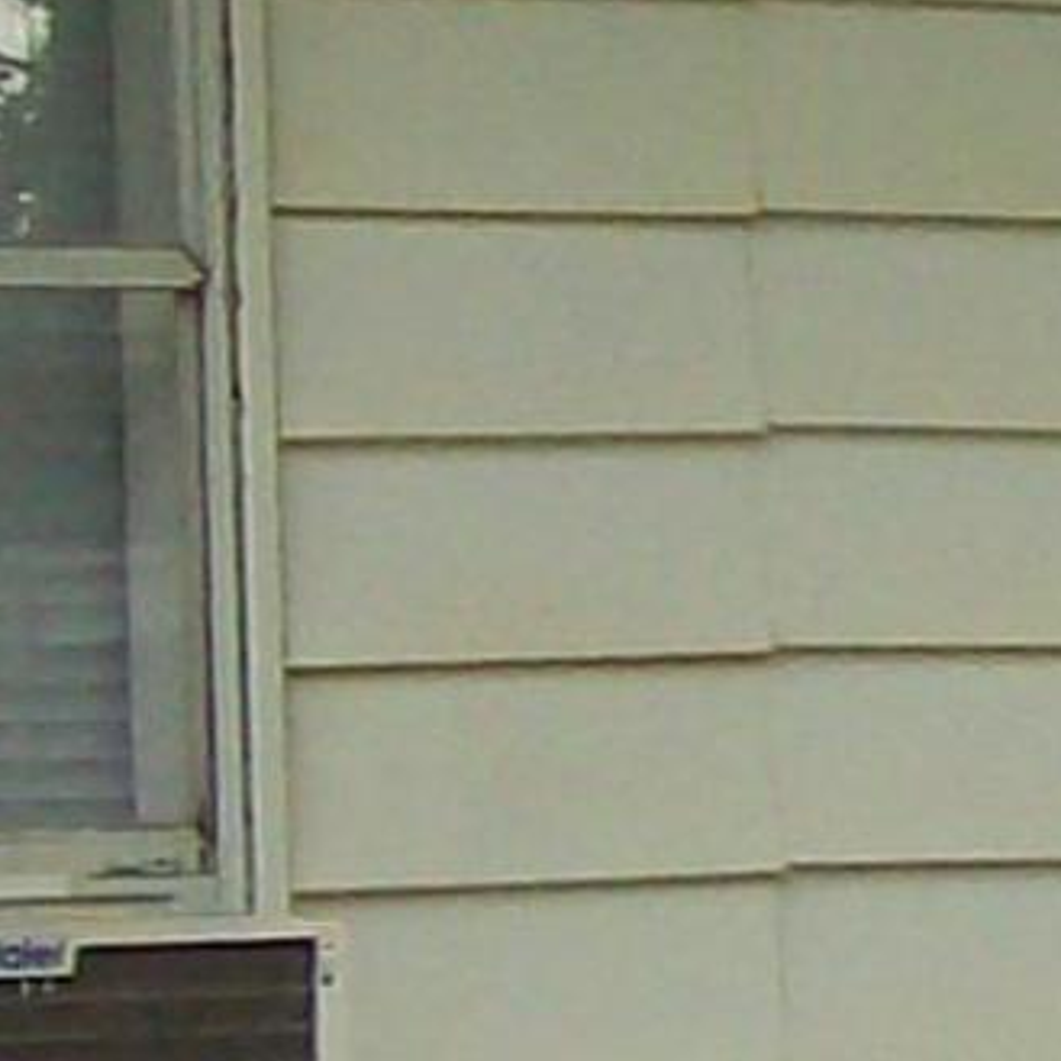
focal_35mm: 290
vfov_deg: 6.0
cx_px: 2251
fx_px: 10056
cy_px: 250
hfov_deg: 5.9
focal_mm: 6
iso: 80
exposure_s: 1/320
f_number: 2.7
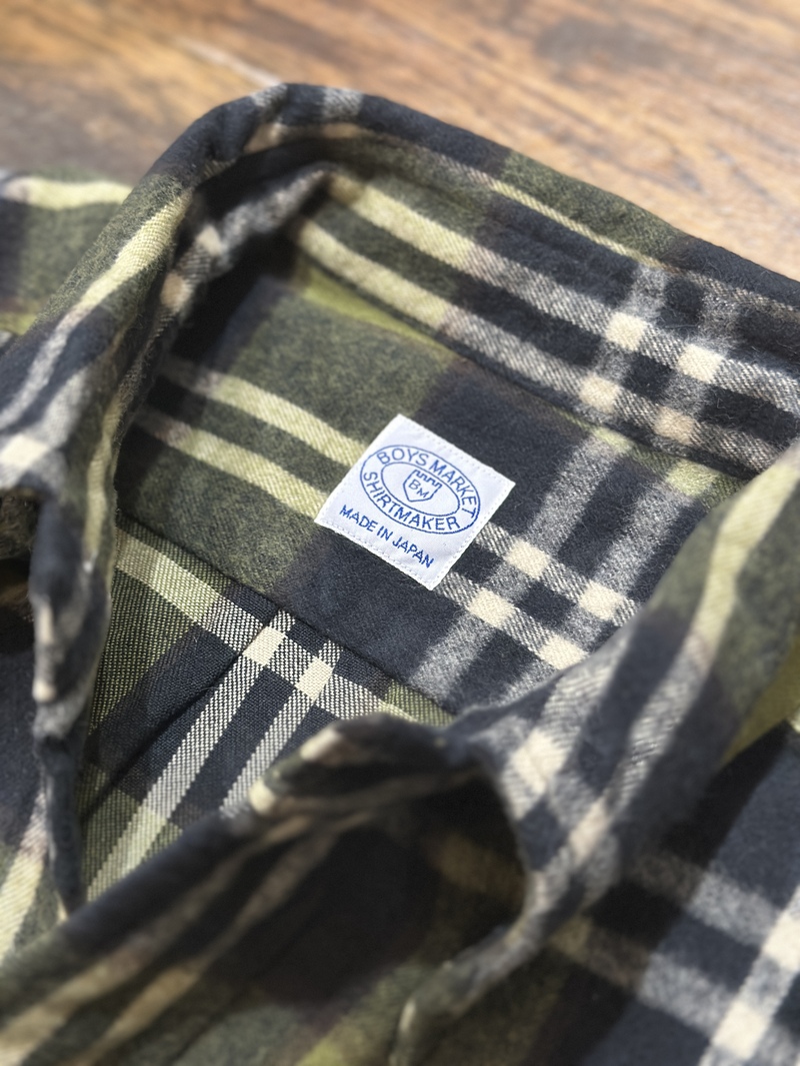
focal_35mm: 48
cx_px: 400
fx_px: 1479
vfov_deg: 39.7
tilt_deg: -58.9
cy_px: 533
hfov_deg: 30.3
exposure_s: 1/40
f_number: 1.78
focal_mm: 6.86
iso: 500
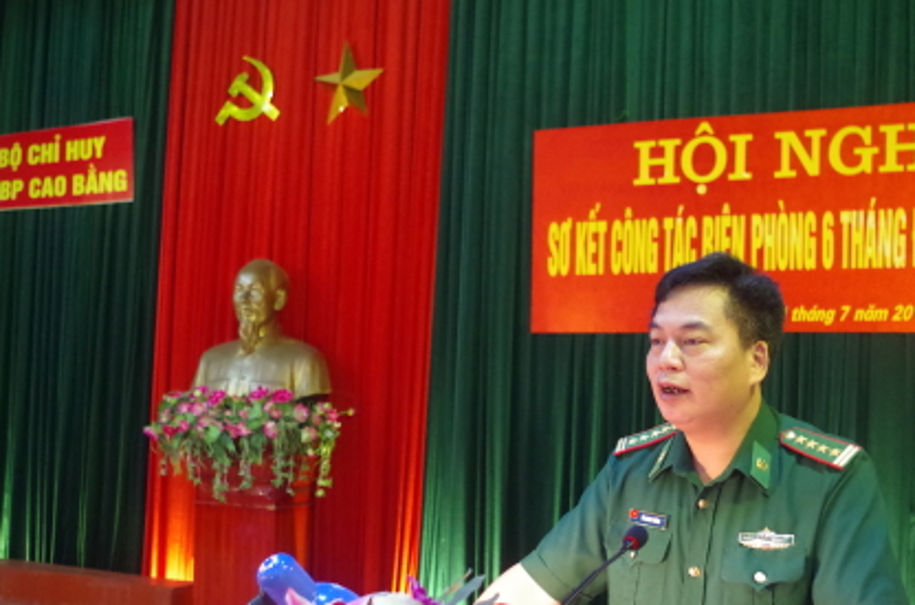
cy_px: 398
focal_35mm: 41
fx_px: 1039
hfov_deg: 47.3
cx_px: 534
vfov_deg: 32.2
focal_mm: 21.25
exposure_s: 1/50
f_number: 4
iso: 3200
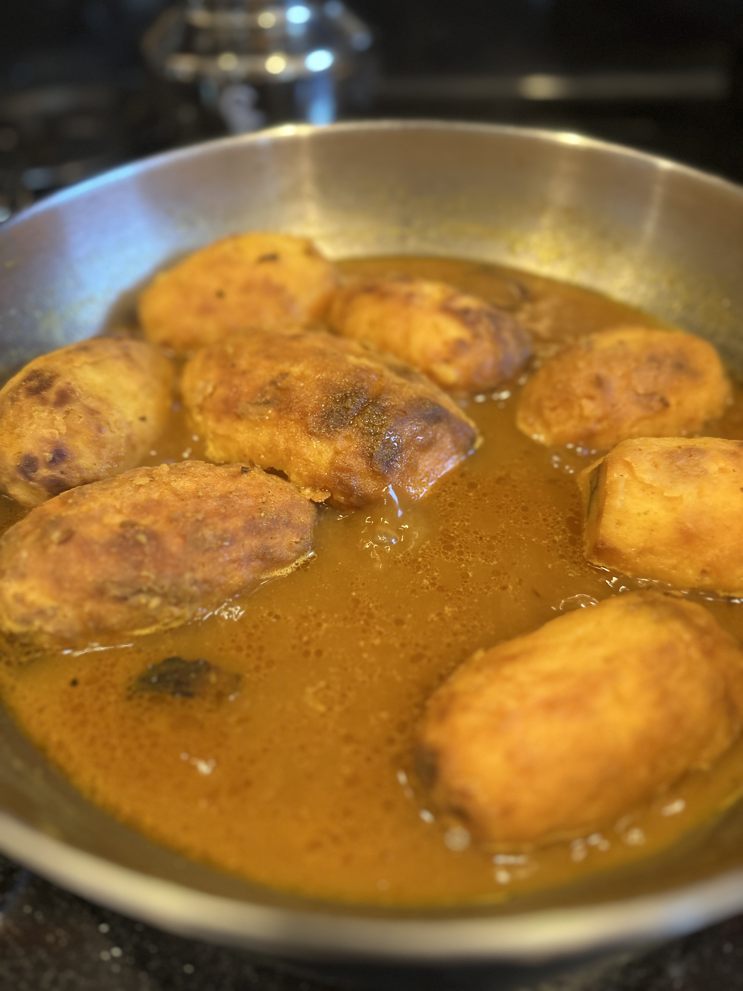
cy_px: 496
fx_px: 687
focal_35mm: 24
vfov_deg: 71.6
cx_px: 372
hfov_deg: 56.8
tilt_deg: -45.6
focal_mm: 6.86
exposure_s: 1/60
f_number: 1.78
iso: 250
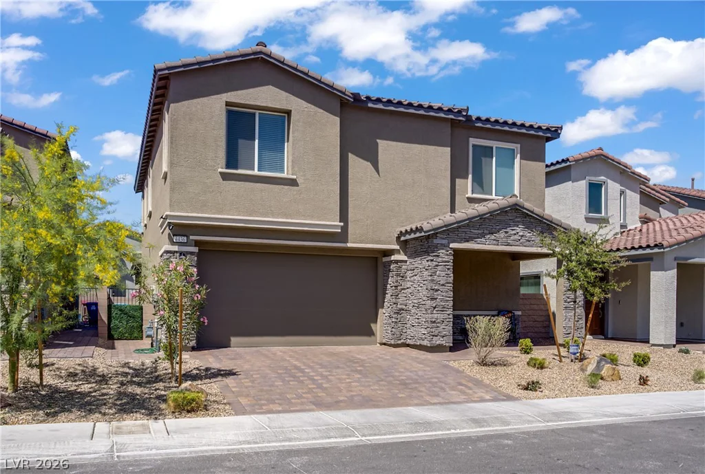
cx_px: 352
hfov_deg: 61.8
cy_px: 237
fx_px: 589
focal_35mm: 30
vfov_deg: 43.9
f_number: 7.1
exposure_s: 1/400
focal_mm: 20
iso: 100
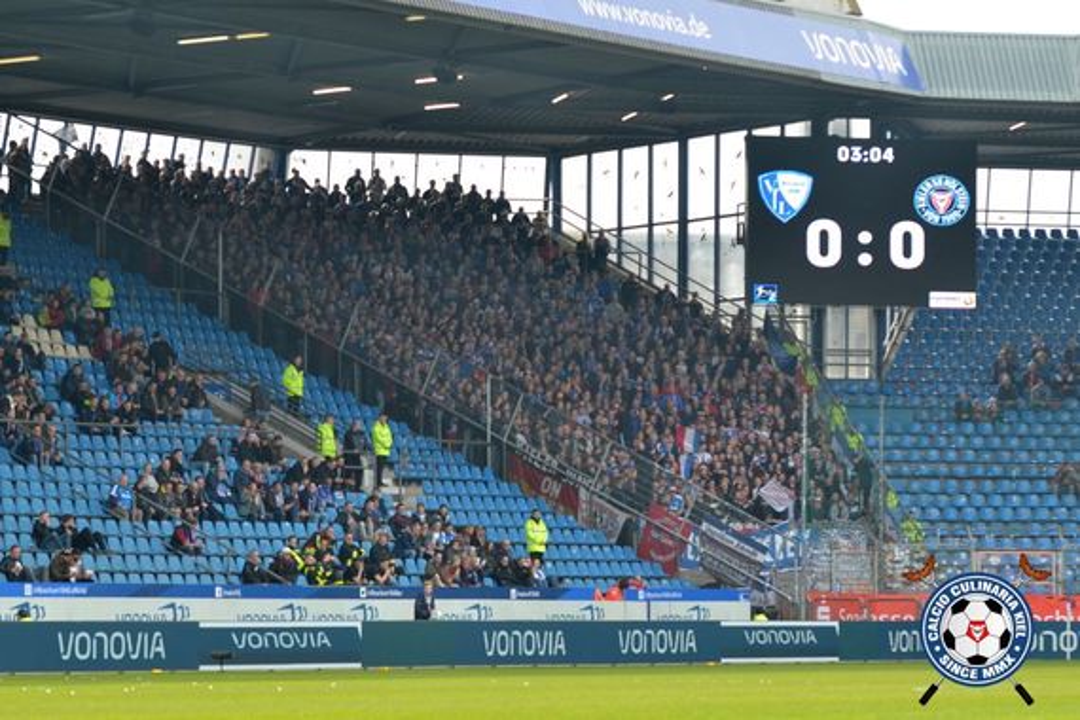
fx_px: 4725
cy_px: 360
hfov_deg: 13.0
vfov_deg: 8.7
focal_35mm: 158
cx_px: 540
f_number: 3.5
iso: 320
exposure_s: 1/1000
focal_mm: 105
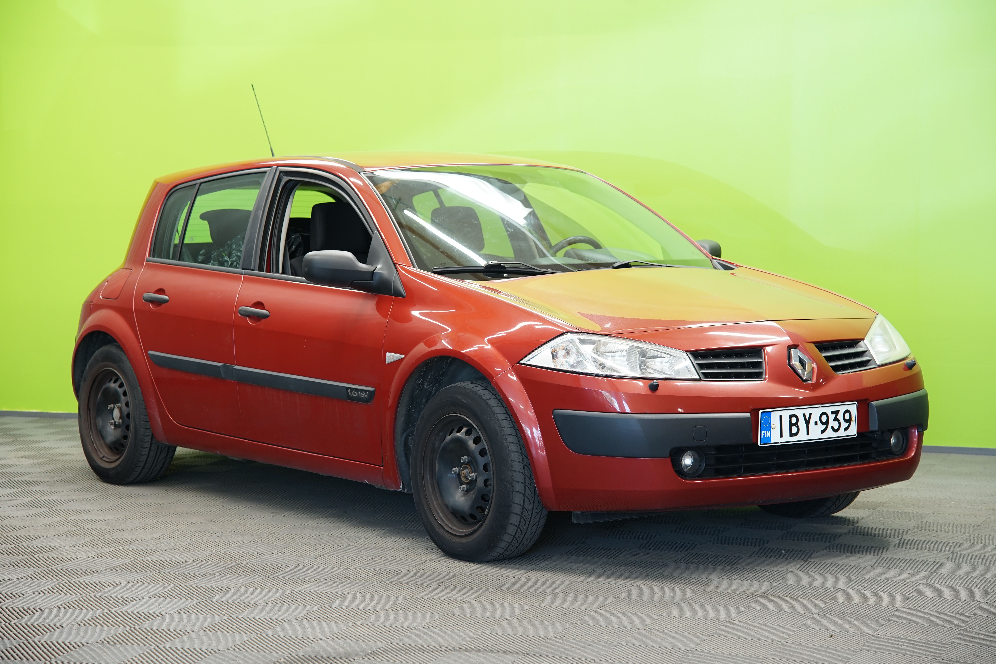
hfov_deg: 27.3
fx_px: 2047
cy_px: 332
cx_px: 498
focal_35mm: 74
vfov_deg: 18.4
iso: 500
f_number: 5
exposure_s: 1/15
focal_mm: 74
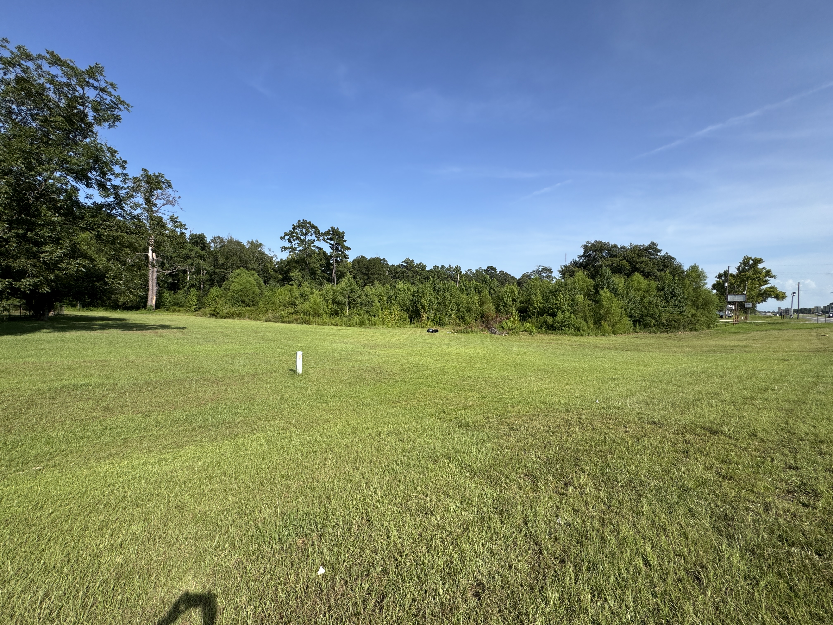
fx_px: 337
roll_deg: -2.3
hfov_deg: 102.1
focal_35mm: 14
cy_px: 312
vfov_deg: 85.7
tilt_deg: -1.9
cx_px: 416
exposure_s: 1/1600
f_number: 2.2
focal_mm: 2.22
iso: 50
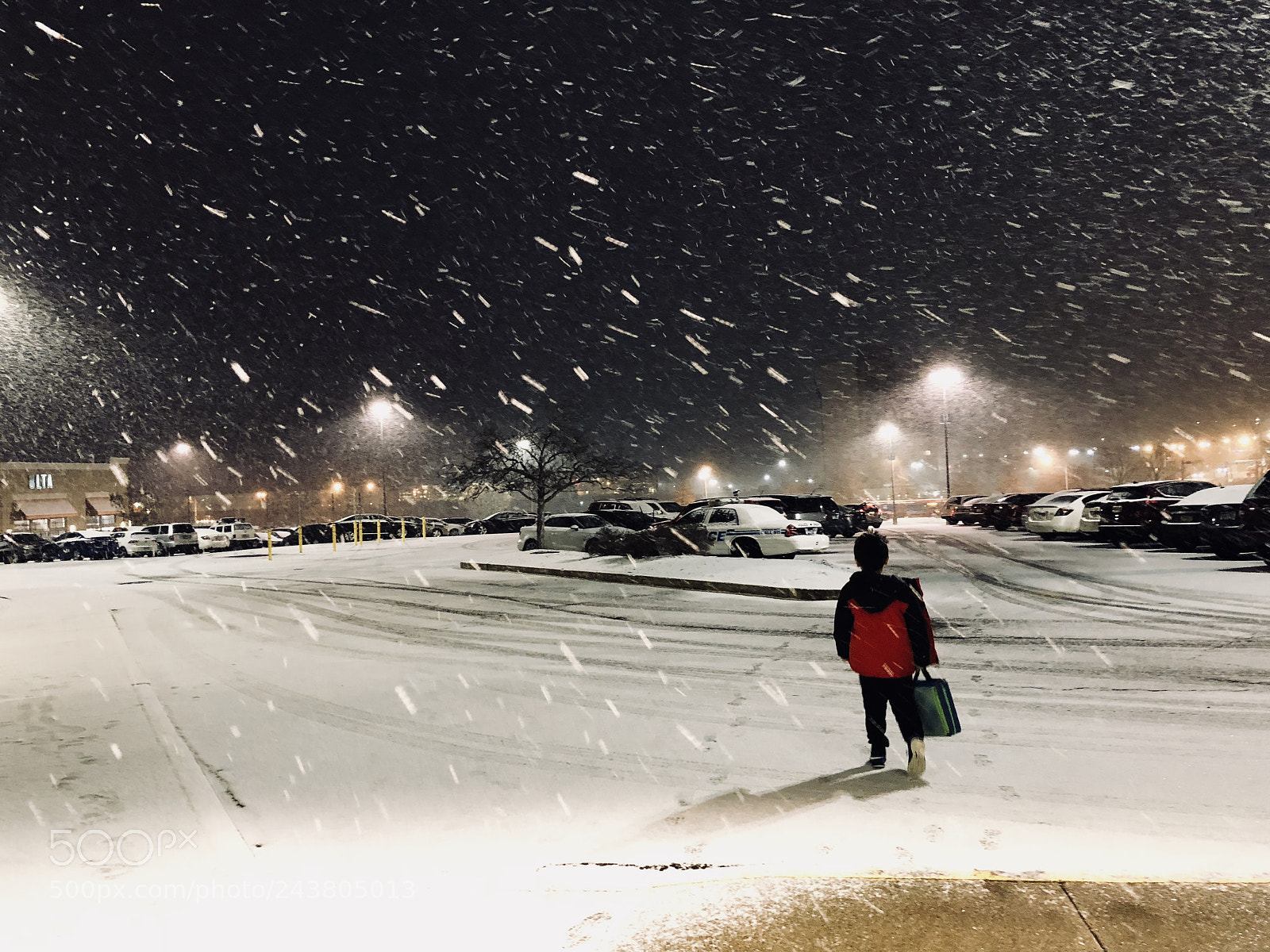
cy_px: 476
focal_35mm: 28
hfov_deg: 63.4
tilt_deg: +1.7
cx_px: 635
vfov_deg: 49.7
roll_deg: +2.8
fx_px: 1027
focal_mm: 4
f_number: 1.8
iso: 100
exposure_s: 1/9
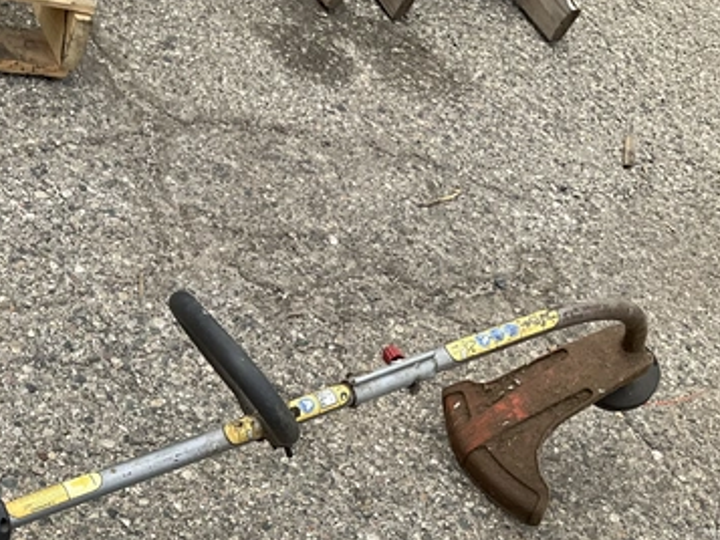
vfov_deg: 23.2
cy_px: 525
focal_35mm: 61
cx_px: 97
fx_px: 1269
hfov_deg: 30.5
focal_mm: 3
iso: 25
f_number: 1.8
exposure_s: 1/1675
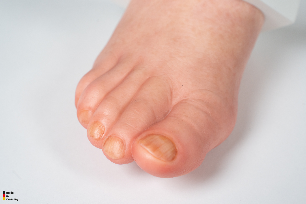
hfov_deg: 27.0
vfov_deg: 18.2
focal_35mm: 75
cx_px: 153
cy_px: 102
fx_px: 637
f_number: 9
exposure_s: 1/100
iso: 800
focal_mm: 75
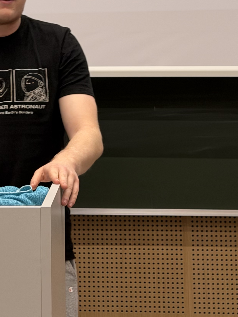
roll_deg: +0.2
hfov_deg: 12.6
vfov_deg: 16.4
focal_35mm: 117
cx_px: 35
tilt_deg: +3.9
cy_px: -17
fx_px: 1072
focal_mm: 6.76
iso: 80
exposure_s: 1/50
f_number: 1.78
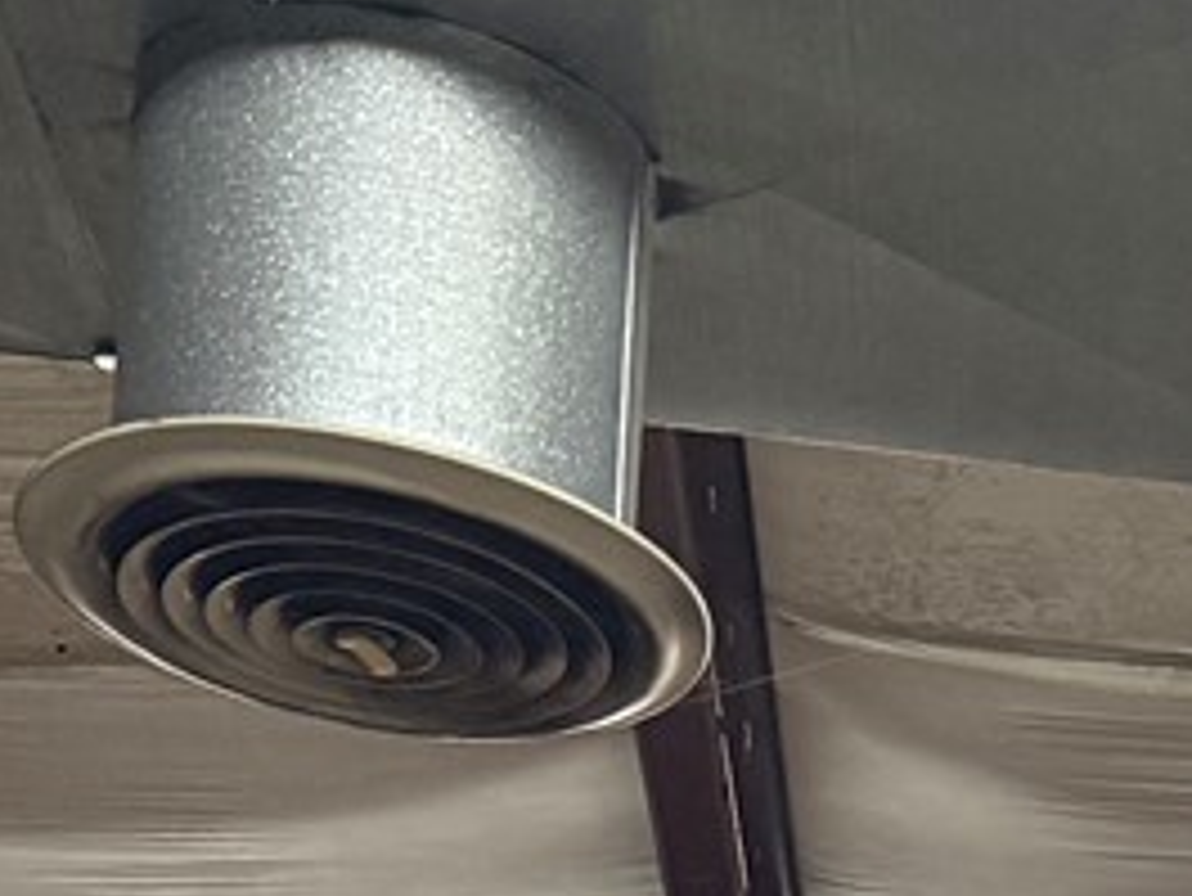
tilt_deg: +4.5
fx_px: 4995
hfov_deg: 12.6
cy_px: 2611
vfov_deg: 8.6
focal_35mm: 145
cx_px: 2042
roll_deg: -1.6
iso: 320
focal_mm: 6.76
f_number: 1.78
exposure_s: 1/120
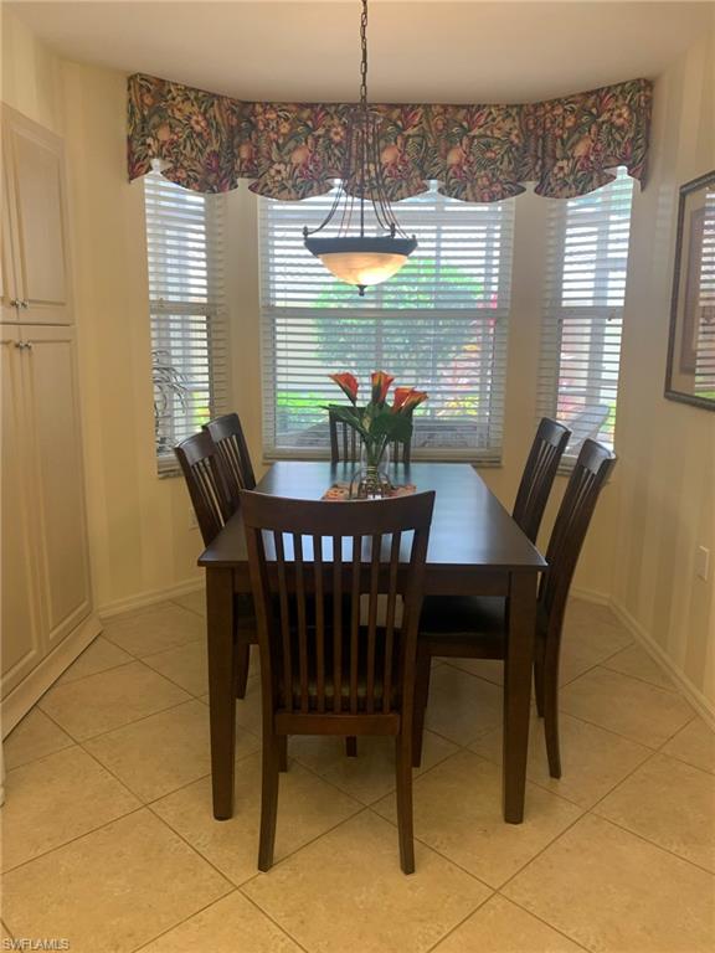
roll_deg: -0.3
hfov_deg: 53.1
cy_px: 476
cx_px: 358
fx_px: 716
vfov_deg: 67.3
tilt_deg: -11.1
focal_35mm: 26
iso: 80
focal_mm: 4.25
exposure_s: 1/60
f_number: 1.8
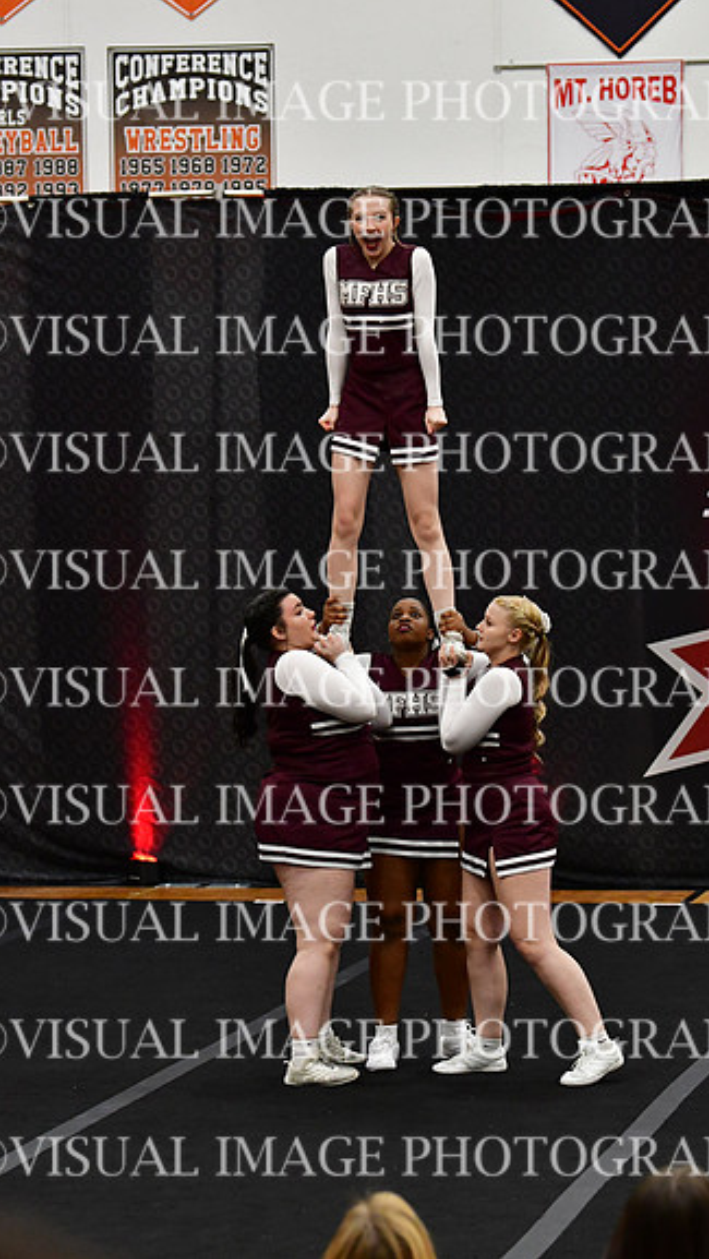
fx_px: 5275
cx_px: 387
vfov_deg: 13.6
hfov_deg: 7.7
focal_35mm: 158
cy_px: 628
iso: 4000
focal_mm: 100
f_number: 4
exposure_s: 1/500
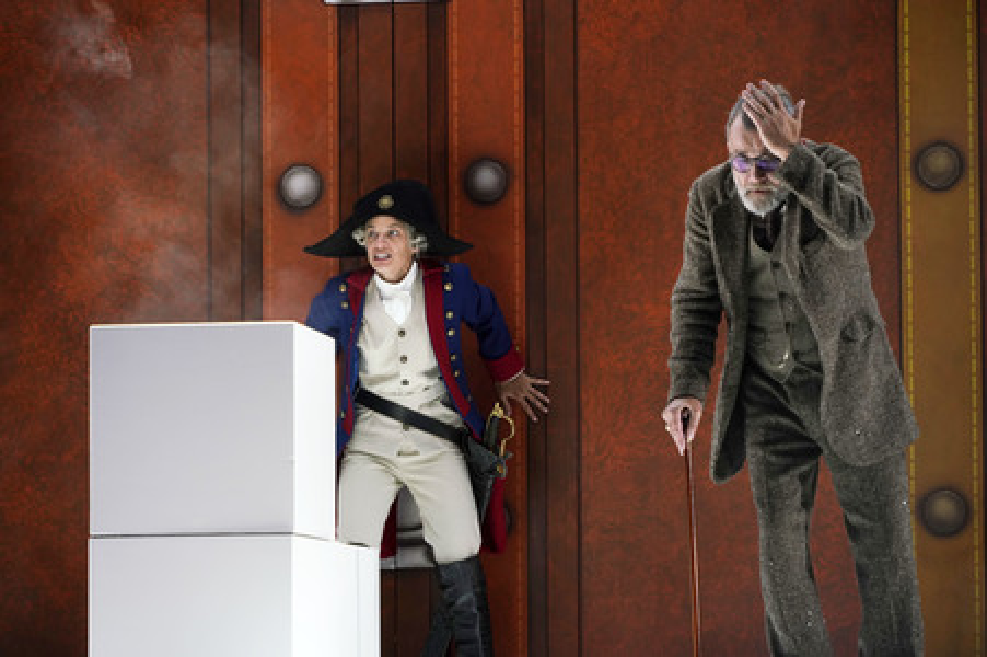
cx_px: 494
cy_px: 328
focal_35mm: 163
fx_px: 4466
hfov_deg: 12.6
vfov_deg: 8.4
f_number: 5.6
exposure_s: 1/125
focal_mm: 163
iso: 1000
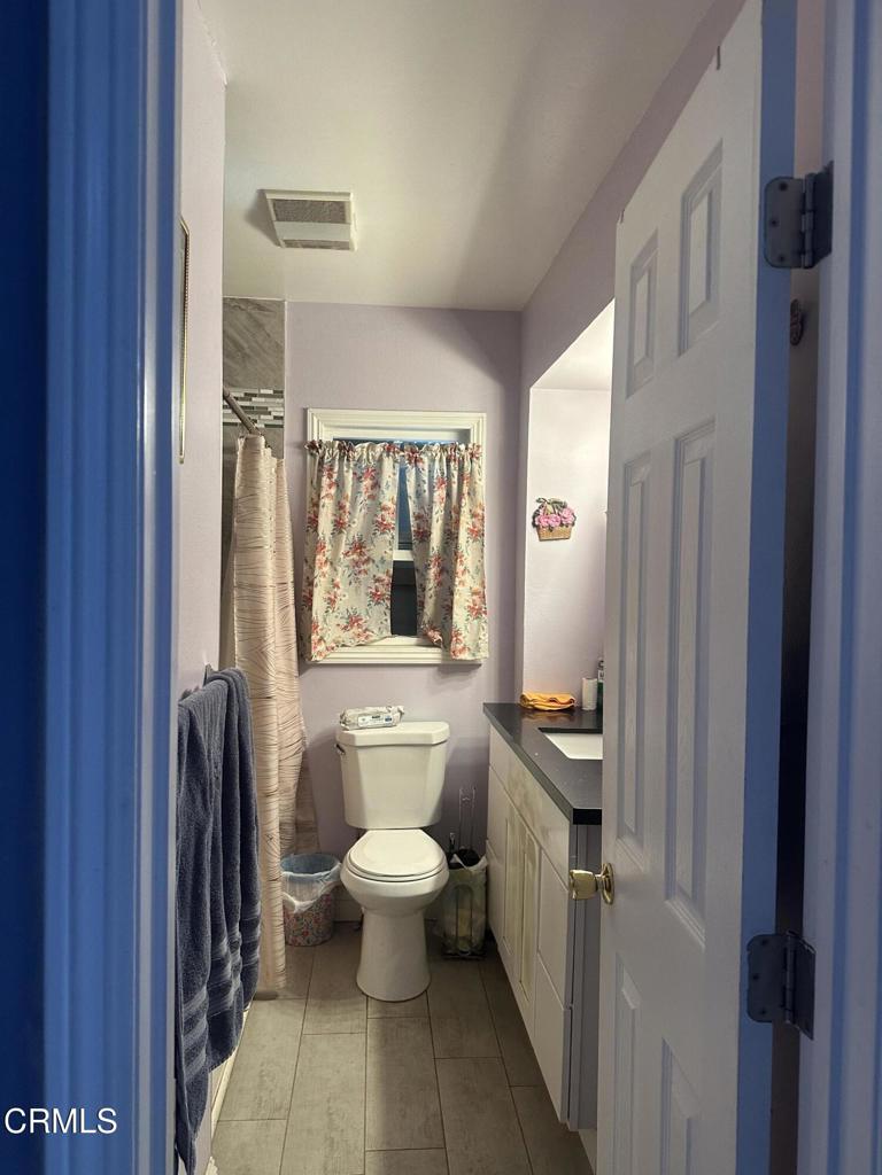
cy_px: 588
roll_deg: -2.4
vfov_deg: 71.6
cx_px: 441
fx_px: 815
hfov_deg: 56.8
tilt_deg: +0.1
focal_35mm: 24
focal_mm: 6.86
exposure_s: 1/60
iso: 250
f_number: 1.78
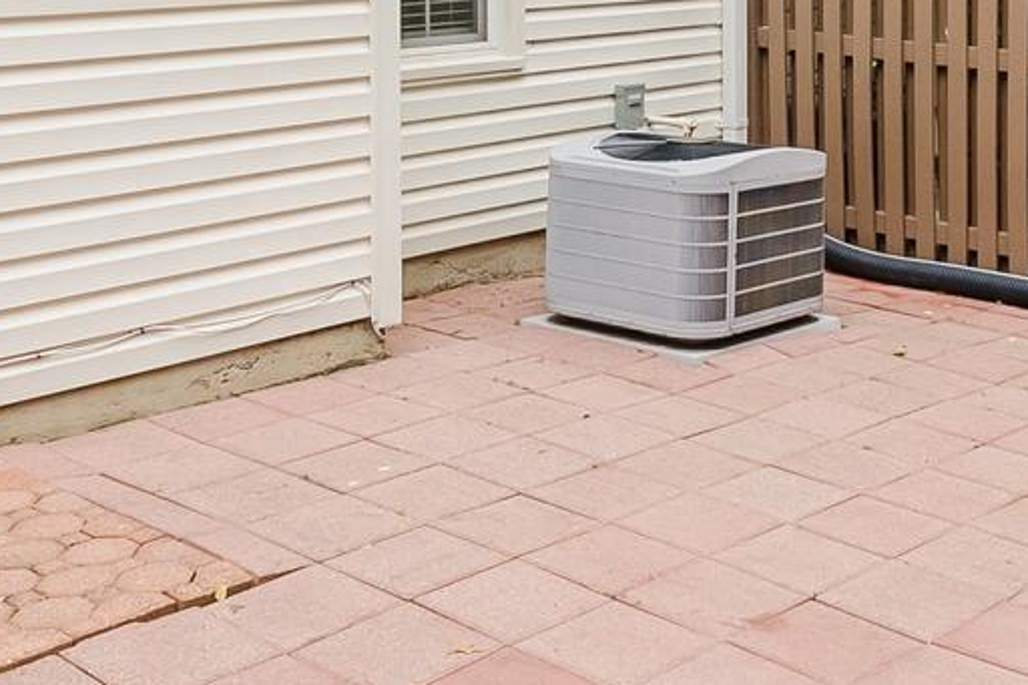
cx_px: 779
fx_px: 1599
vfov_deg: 22.8
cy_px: -57
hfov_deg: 34.8
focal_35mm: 56
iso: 1000
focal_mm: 14
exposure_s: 1/800
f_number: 8
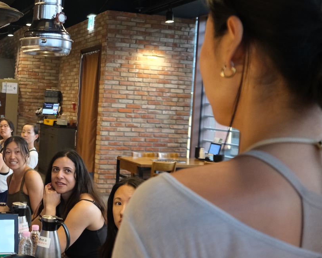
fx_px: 477
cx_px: 32
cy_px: 114
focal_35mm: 50
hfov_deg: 35.2
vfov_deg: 30.2
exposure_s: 1/60
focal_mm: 19
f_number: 3.6
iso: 2500
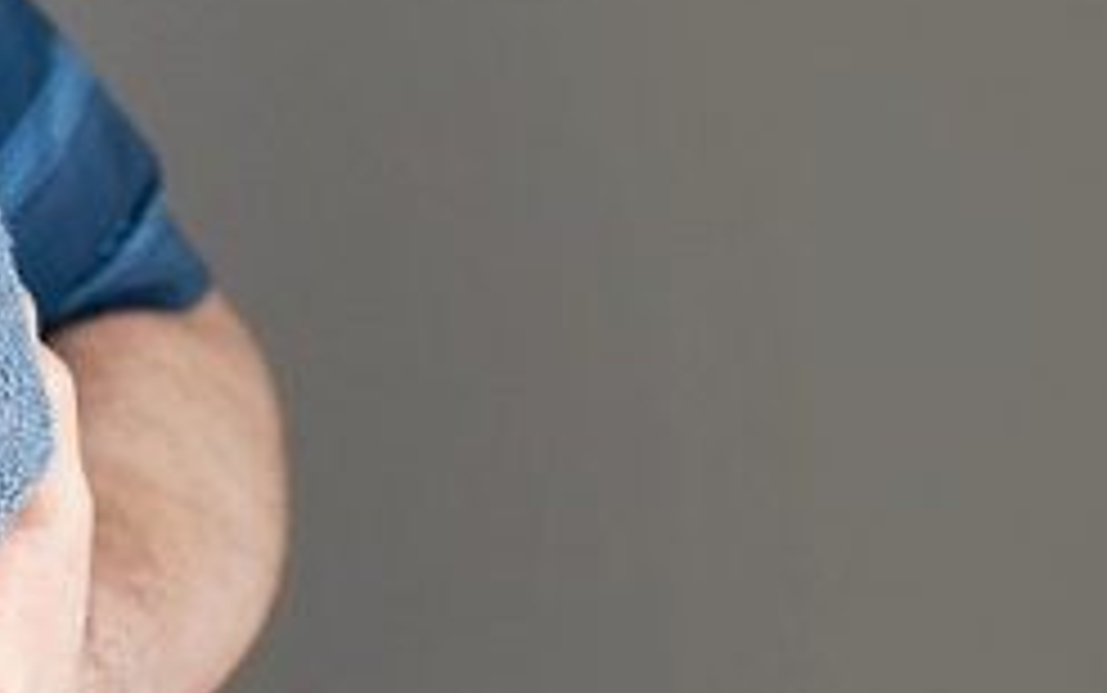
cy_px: -144
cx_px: -266
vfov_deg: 8.2
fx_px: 4799
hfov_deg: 12.8
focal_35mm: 159
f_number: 3.5
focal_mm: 50
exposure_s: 1/320
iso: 2000
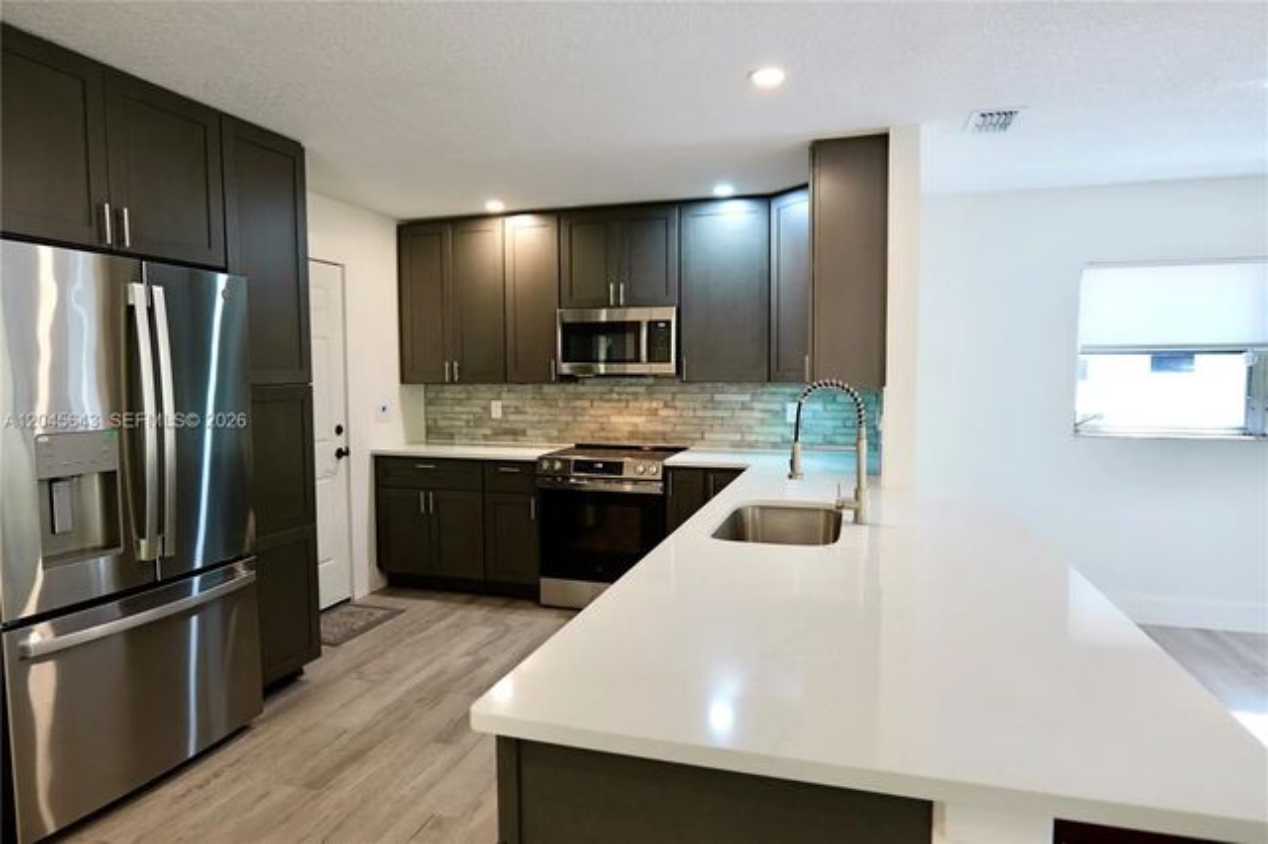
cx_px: 634
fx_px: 704
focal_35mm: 20
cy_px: 422
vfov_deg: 61.9
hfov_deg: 84.0
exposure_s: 1/60
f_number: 3.5
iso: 400
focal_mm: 20
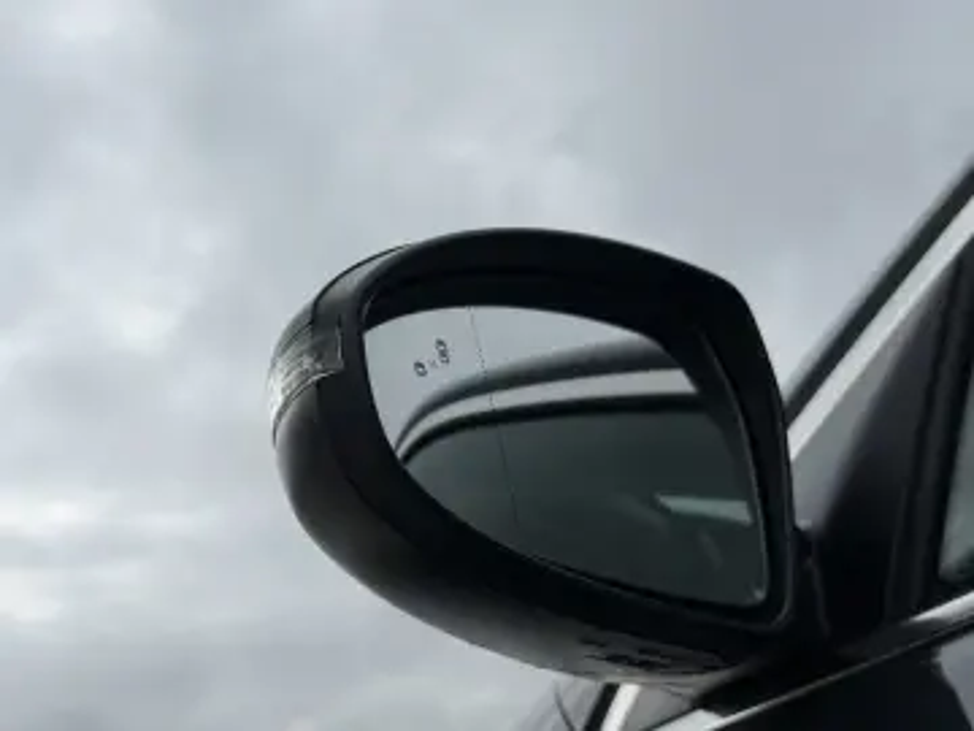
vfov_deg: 30.3
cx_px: 487
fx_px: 1351
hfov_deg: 39.7
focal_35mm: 48
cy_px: 366
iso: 64
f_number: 1.78
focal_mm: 6.76
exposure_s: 1/7143
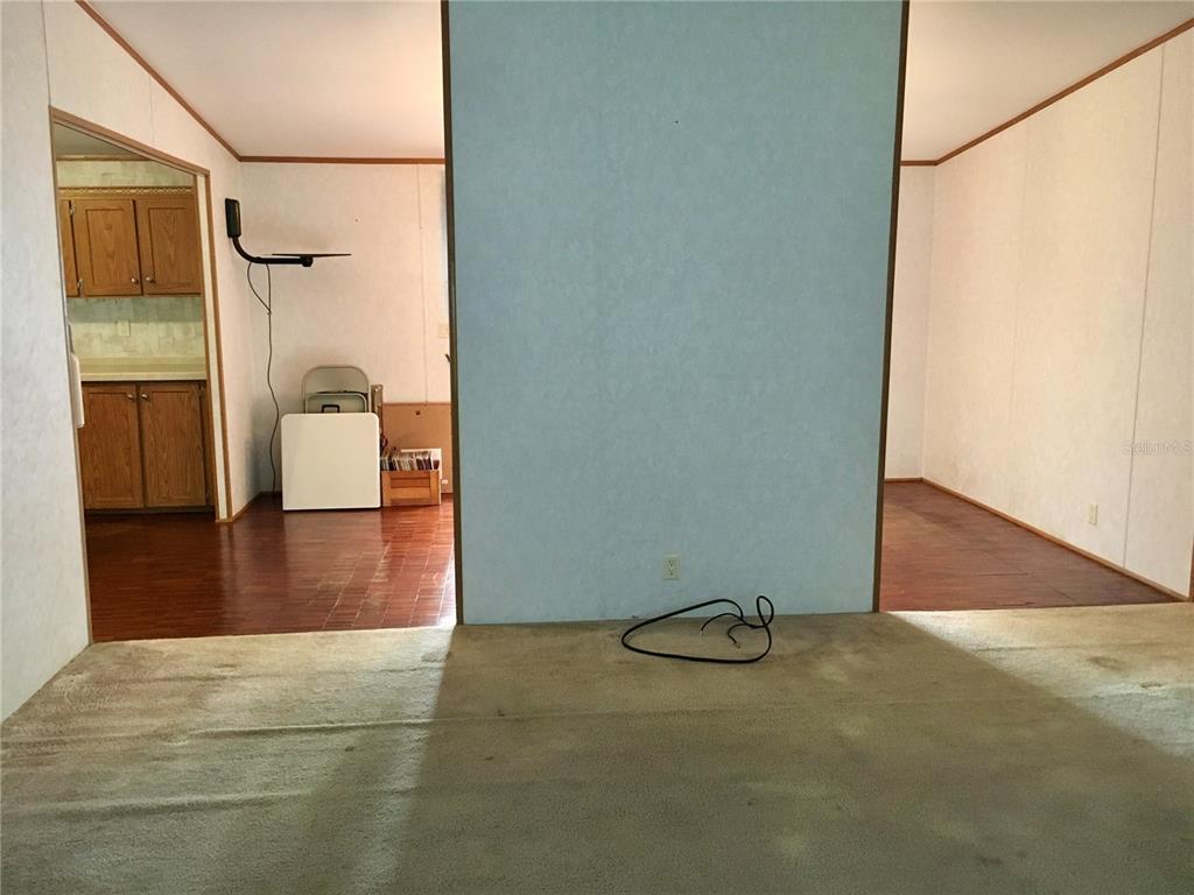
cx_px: 597
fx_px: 1000
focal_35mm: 29
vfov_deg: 48.2
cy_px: 448
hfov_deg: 61.7
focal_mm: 4.15
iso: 200
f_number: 2.2
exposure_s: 1/15
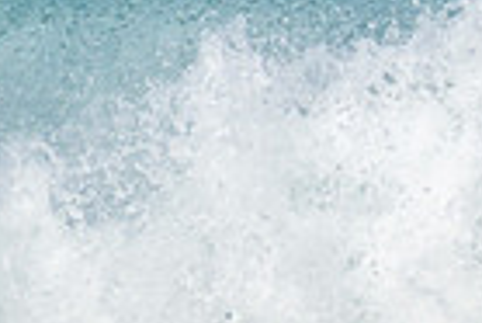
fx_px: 58570
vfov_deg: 0.3
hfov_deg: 0.5
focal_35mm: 4370
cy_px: -86
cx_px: 1123
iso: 1000
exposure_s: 1/1600
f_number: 11
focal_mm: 800
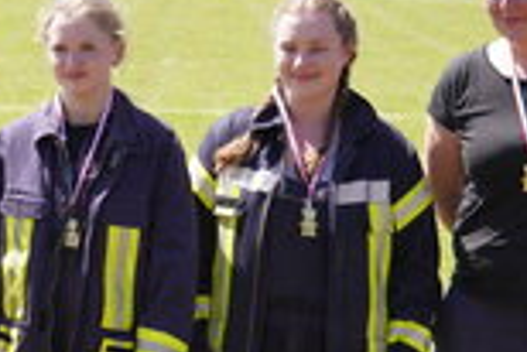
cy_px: 268
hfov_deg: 12.2
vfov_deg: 8.2
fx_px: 2451
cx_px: 27
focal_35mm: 167
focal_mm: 43
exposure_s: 1/200
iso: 100
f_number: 4.5
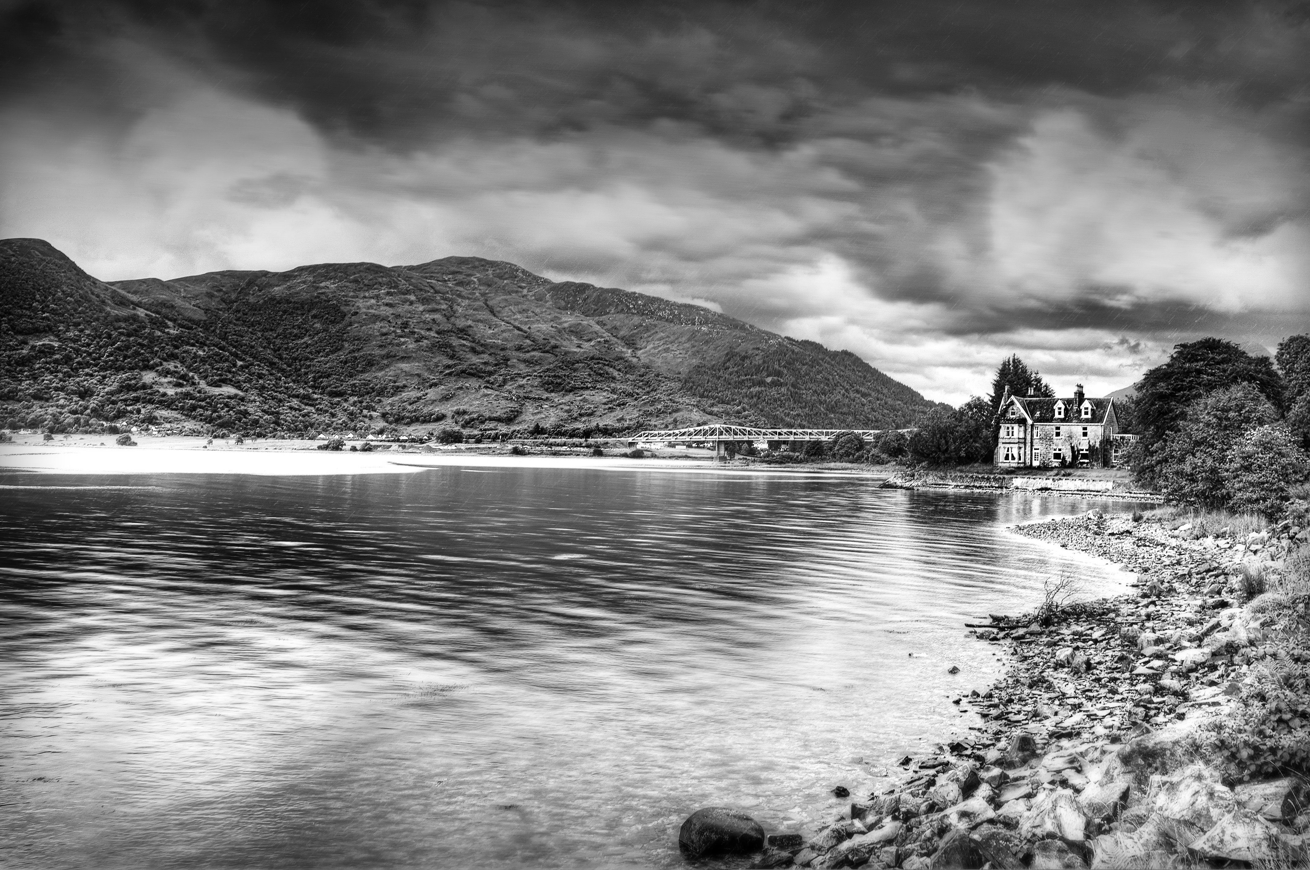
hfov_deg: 53.2
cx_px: 655
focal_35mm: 36
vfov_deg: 36.8
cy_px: 435
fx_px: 1308
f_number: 10
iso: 100
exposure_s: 1/8
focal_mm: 24
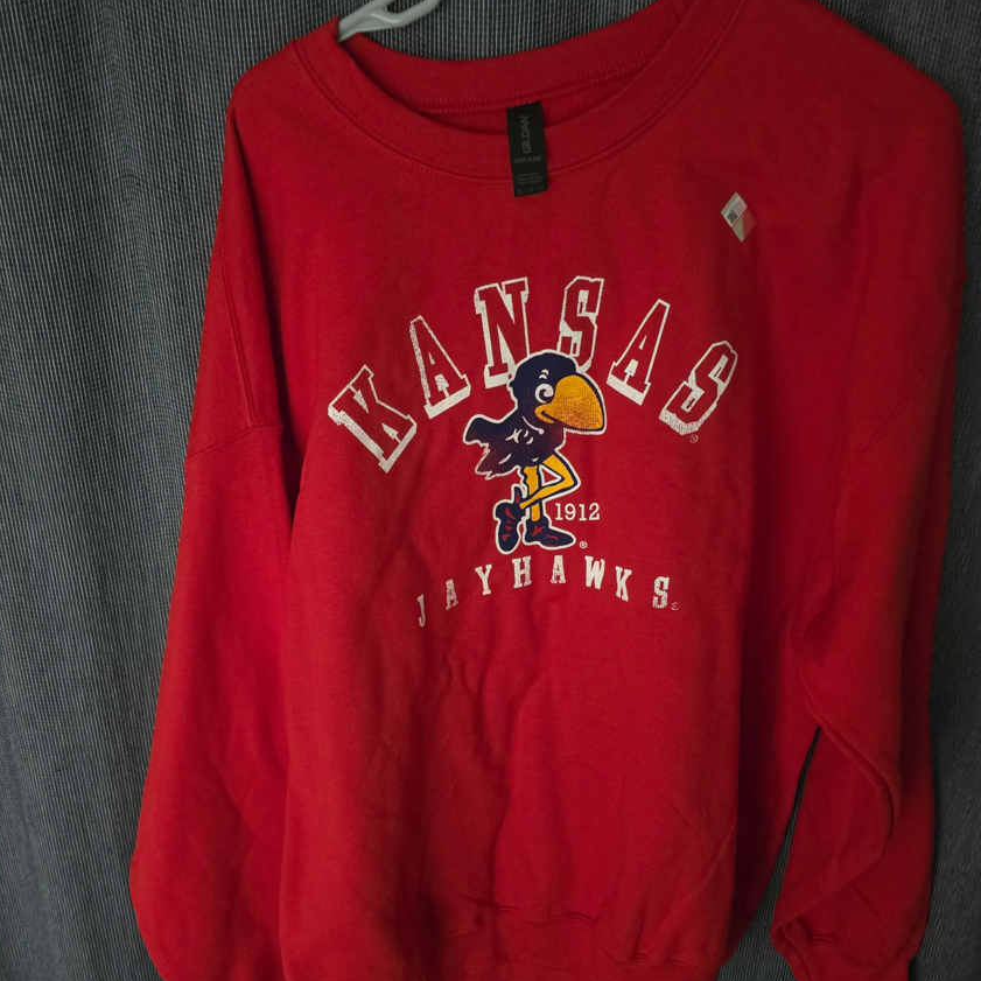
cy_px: 583
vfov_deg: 55.3
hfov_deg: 55.6
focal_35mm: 29
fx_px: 930
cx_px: 498
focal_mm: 6.3
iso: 1600
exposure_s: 1/24
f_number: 1.7
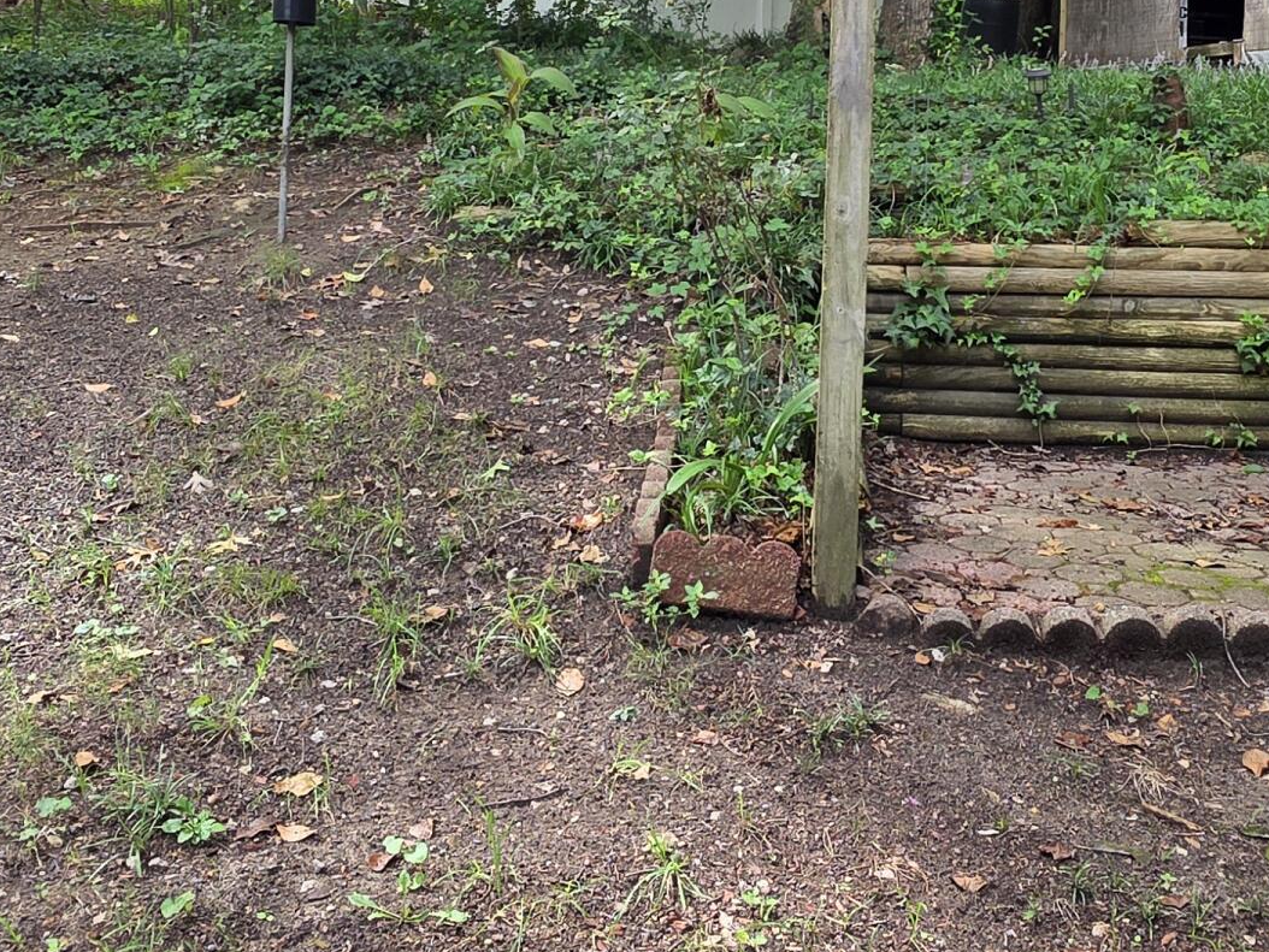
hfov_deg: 50.0
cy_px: 191
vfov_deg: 37.3
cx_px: 700
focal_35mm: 37
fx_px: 1357
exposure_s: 1/249
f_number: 1.9
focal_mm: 2.2
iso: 40
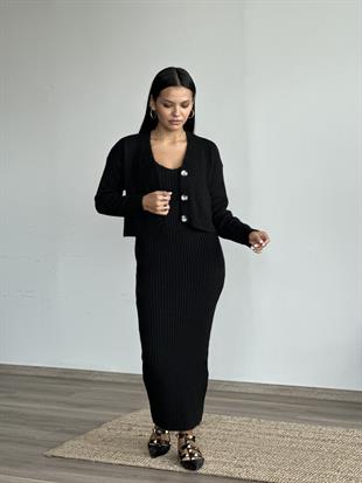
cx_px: 181
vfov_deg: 25.3
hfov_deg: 19.1
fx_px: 1073
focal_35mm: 77
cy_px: 242
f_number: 2.8
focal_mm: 9
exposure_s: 1/121
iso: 200
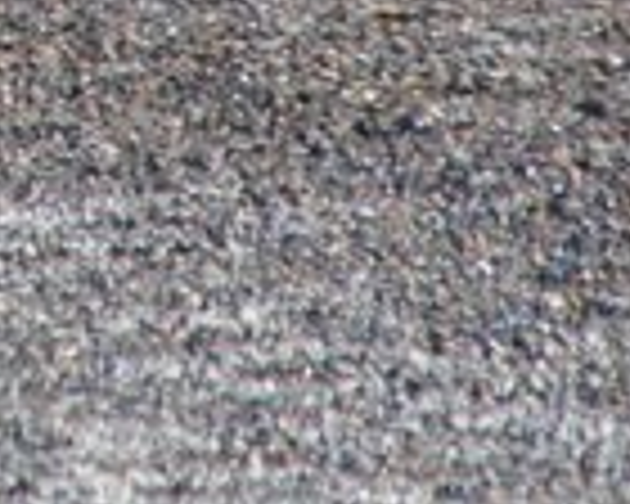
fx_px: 33823
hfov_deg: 1.1
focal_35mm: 1814
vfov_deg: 0.9
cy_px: -832
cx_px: -792
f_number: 8
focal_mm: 200
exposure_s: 1/500
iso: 200
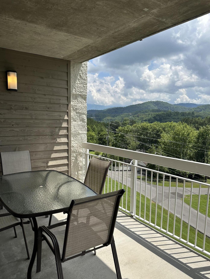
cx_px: 103
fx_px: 210
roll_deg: -1.7
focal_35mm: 26
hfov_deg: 53.1
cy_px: 150
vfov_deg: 67.2
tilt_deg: -6.6
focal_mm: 6.86
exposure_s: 1/5525
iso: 80
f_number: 1.78
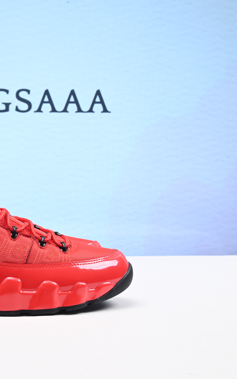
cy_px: 191
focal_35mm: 57
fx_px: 589
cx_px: -9
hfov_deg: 21.8
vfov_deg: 35.7
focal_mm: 37
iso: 100
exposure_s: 1/2
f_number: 16
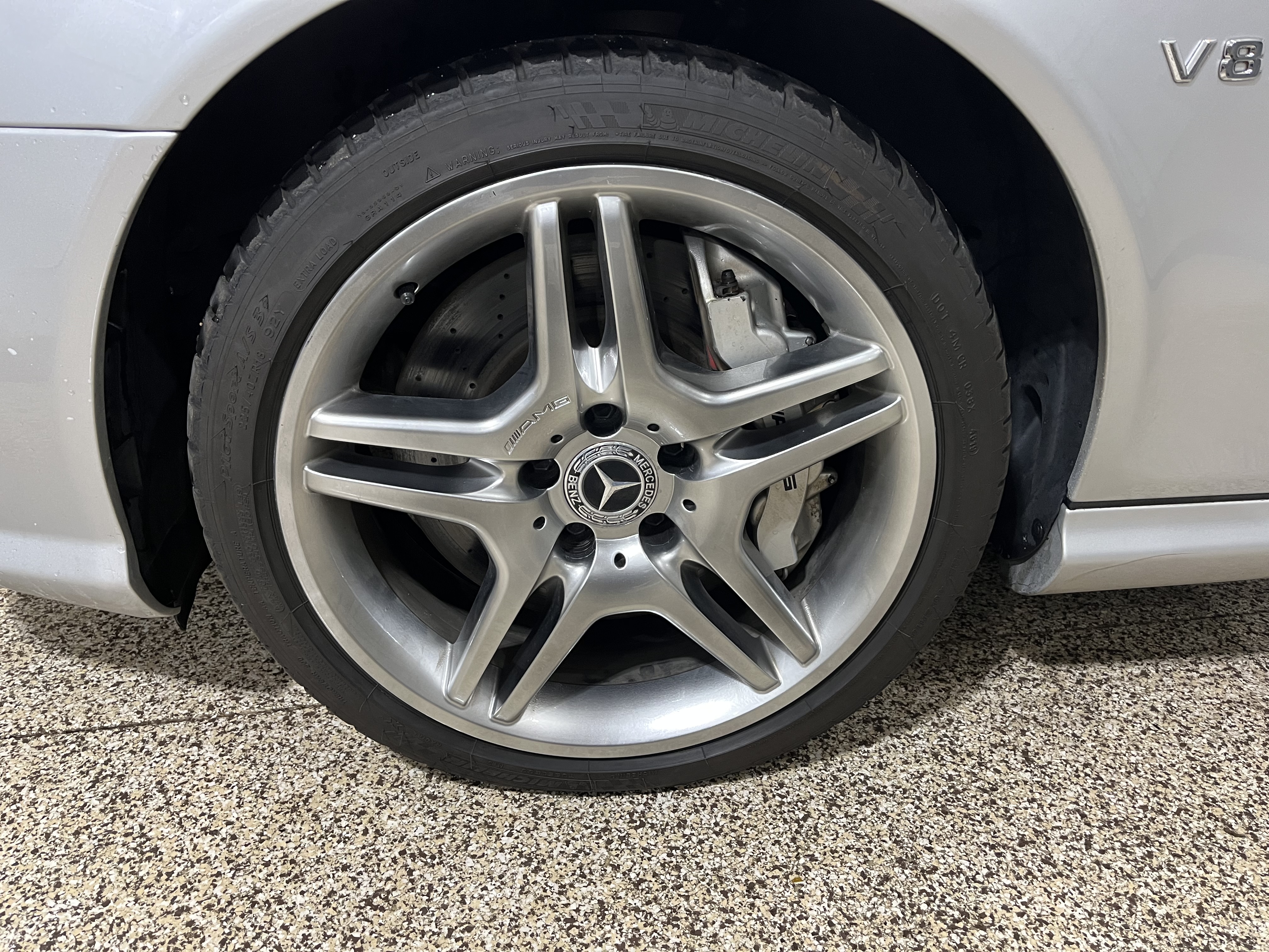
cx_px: 634
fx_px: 953
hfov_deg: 67.3
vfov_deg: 53.1
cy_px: 476
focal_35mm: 26
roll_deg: -0.2
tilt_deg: -27.4
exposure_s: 1/60
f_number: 1.6
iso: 250
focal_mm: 5.1
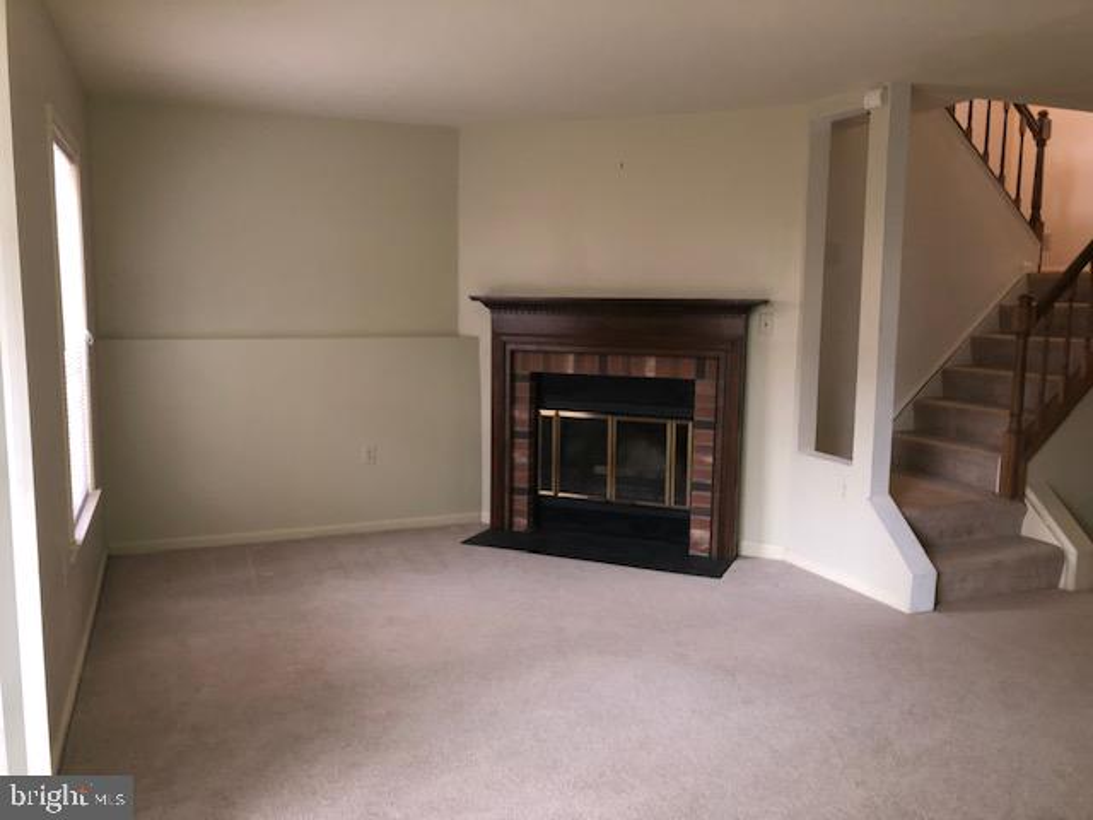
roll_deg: -1.3
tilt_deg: -9.6
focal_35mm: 28
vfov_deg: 49.7
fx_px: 884
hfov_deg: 63.4
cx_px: 546
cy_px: 410
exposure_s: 1/15
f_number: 1.8
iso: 100
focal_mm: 3.99
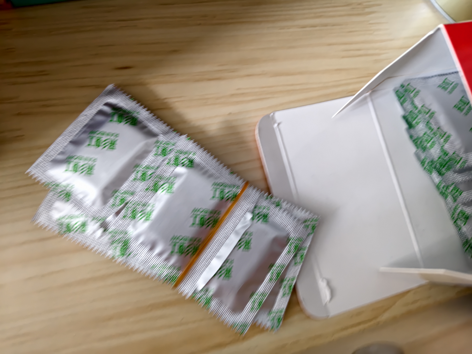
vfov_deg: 58.9
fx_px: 314
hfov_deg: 73.9
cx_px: 236
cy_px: 177
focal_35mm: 23
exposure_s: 1/50
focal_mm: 5.56
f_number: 1.88
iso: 554
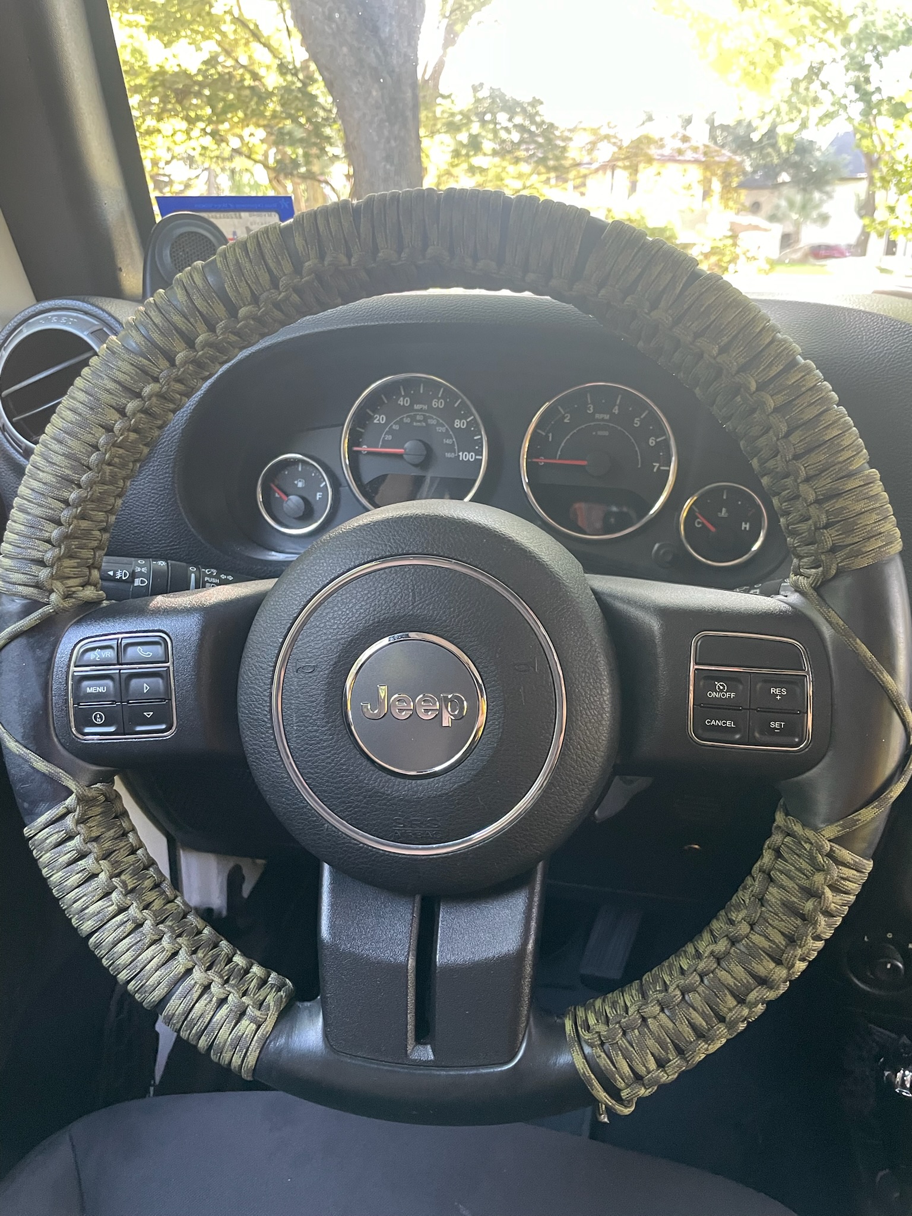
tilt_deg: -18.7
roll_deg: -0.4
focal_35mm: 26
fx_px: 913
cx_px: 456
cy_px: 608
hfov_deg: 53.1
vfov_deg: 67.3
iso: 320
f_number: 1.6
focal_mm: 4.2
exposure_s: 1/60
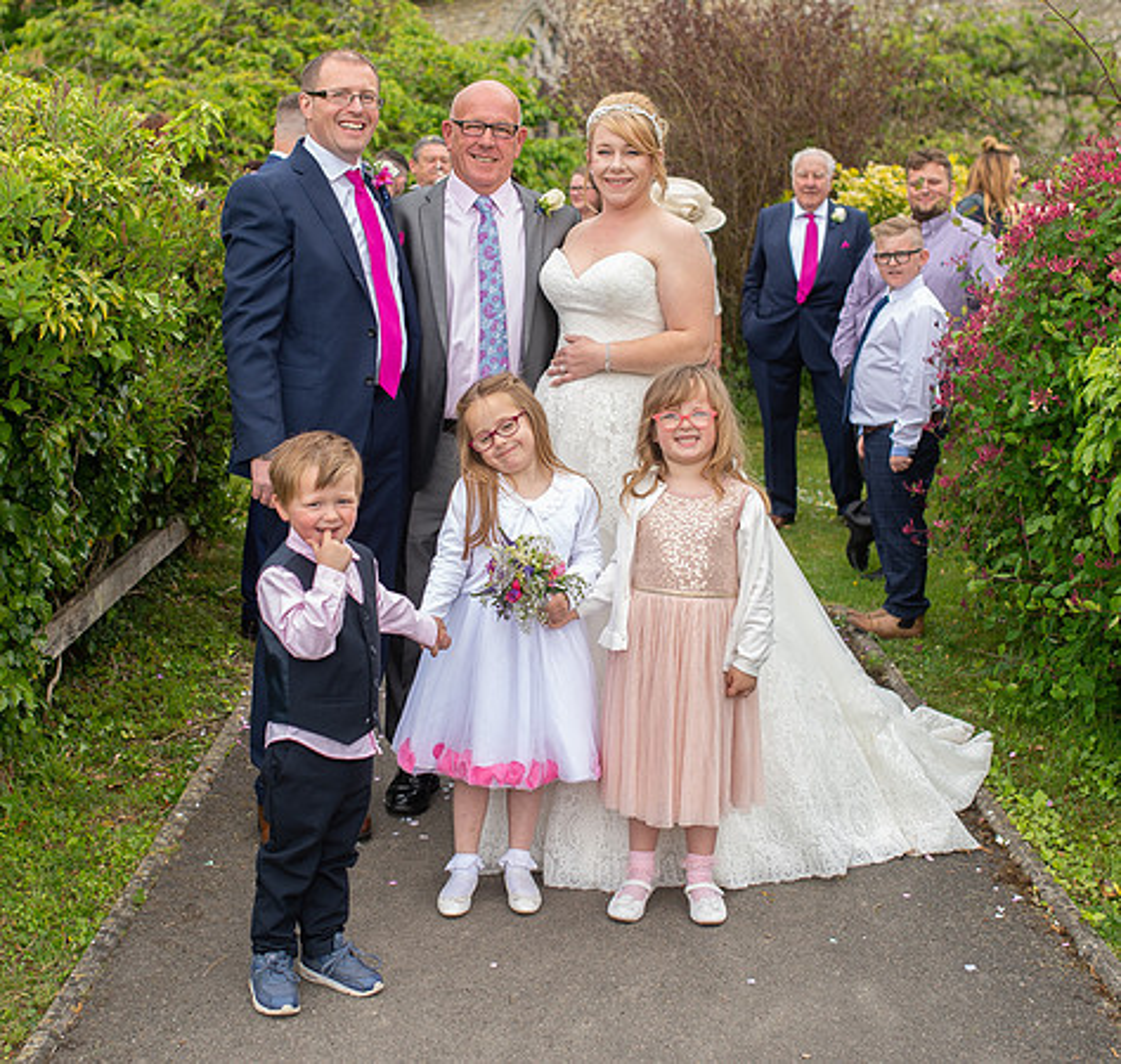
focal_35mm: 53
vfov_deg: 31.3
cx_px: 502
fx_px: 1897
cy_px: 448
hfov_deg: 32.9
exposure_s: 1/500
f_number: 2.8
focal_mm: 35
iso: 125
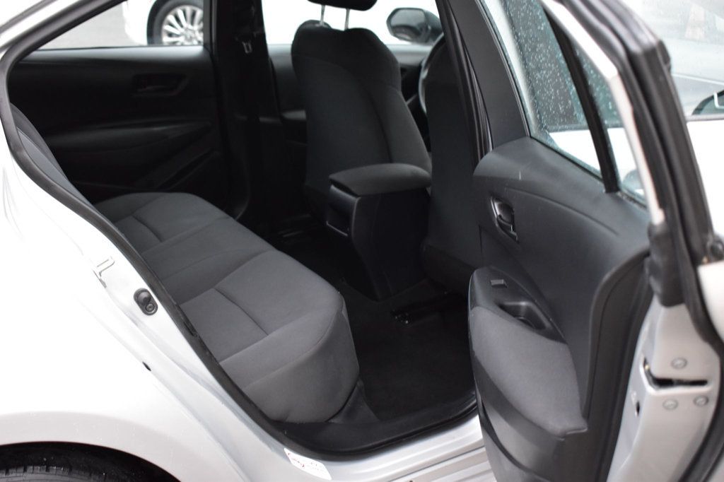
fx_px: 844
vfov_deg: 31.9
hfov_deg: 46.4
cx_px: 362
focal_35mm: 42
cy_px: 241
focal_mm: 28
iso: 1600
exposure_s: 1/13
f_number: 4.2
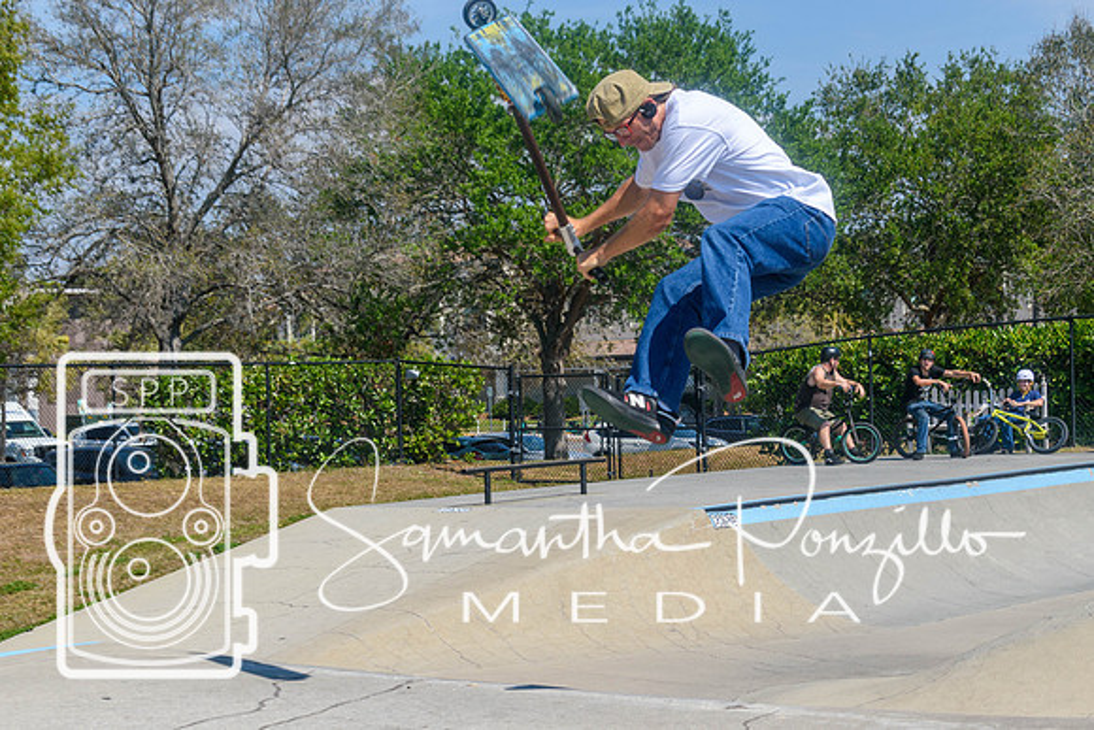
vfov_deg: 16.6
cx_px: 547
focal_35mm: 82
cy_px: 365
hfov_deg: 24.6
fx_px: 2508
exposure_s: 1/500
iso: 200
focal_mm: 55
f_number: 11
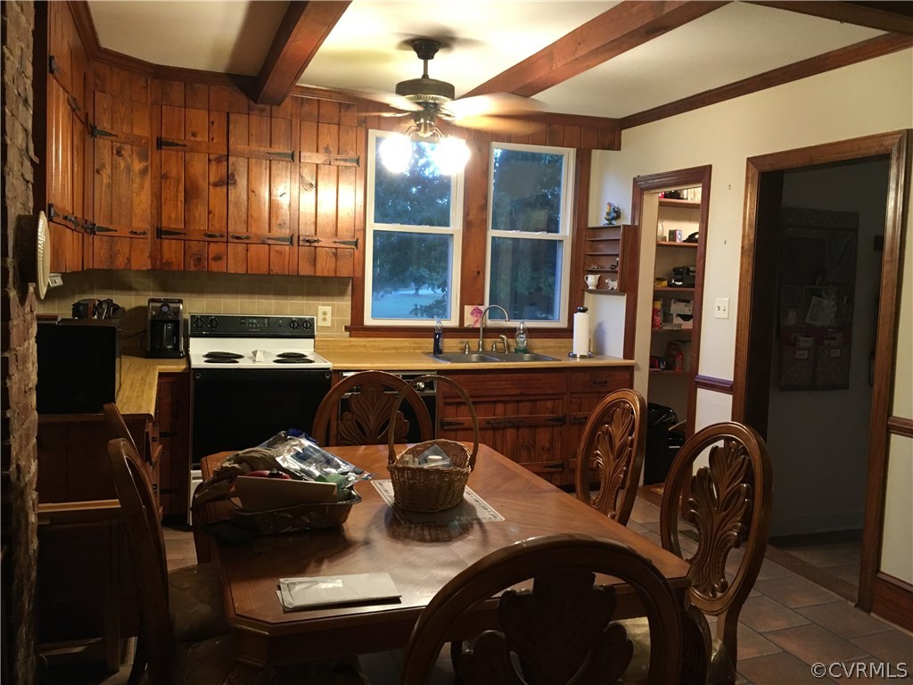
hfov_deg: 61.7
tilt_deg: -3.7
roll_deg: -2.7
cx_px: 456
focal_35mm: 29
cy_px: 342
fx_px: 765
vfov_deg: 48.2
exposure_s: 1/24
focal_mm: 4.15
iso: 200
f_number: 2.2
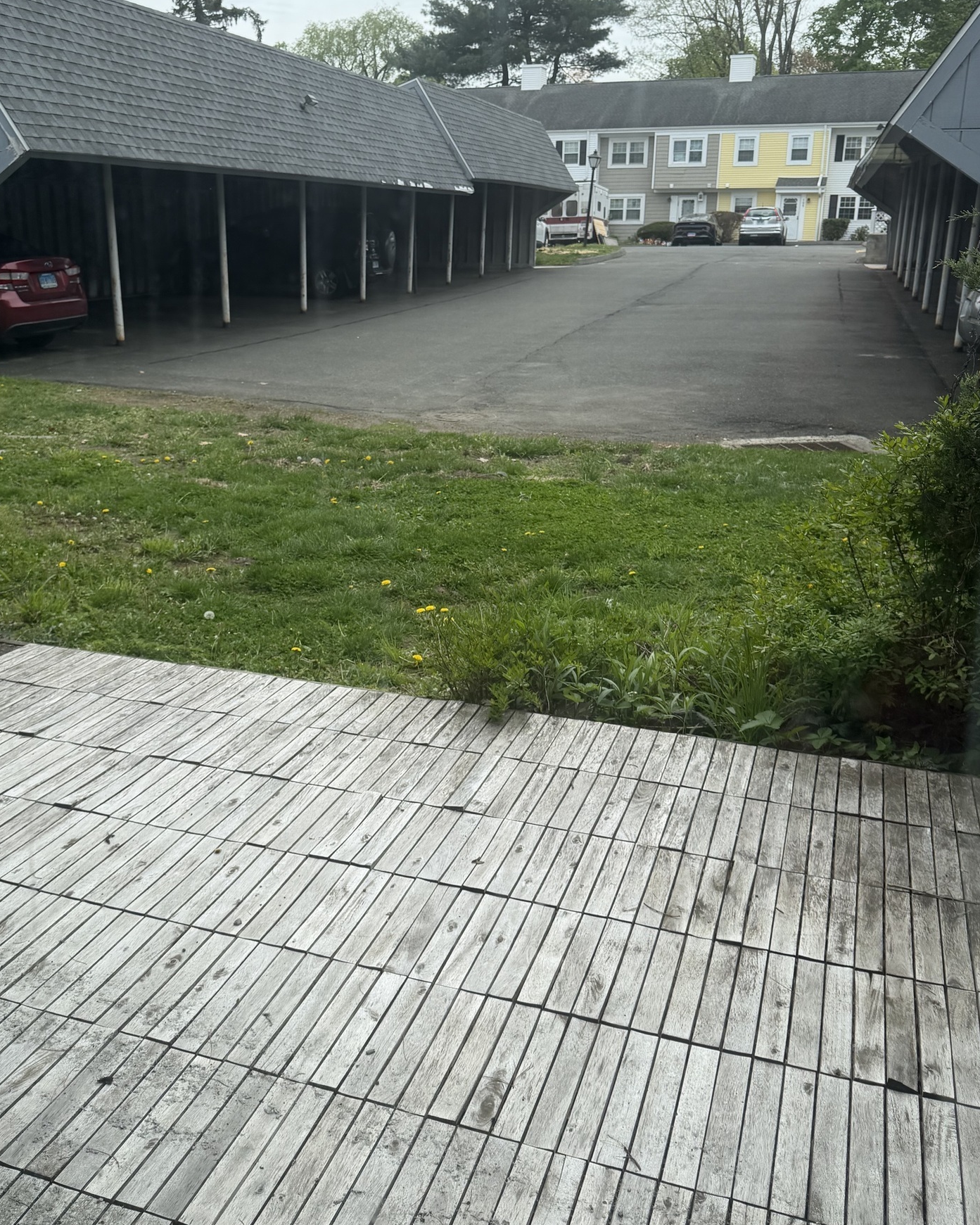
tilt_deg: -17.8
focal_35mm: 31
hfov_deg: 47.1
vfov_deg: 57.1
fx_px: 1124
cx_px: 443
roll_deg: +0.4
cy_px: 579
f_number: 1.78
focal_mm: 6.76
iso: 80
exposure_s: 1/1553
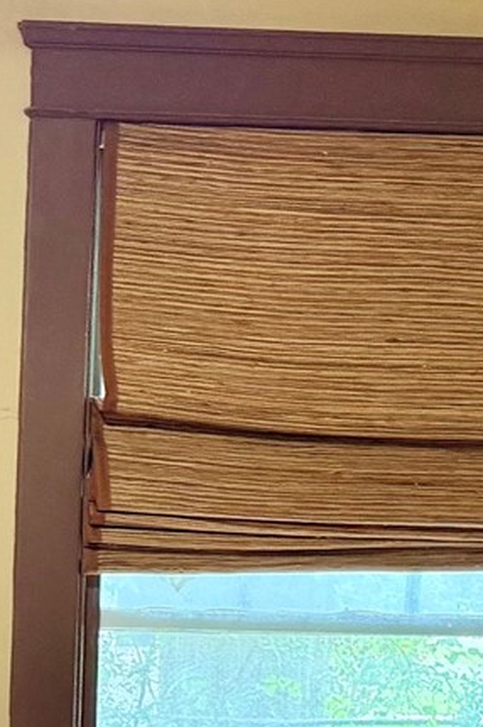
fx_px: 2399
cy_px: 614
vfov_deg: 17.0
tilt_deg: +0.3
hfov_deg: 11.1
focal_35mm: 119
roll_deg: -1.2
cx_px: -213
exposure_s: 1/59
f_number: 1.78
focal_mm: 6.76
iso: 320
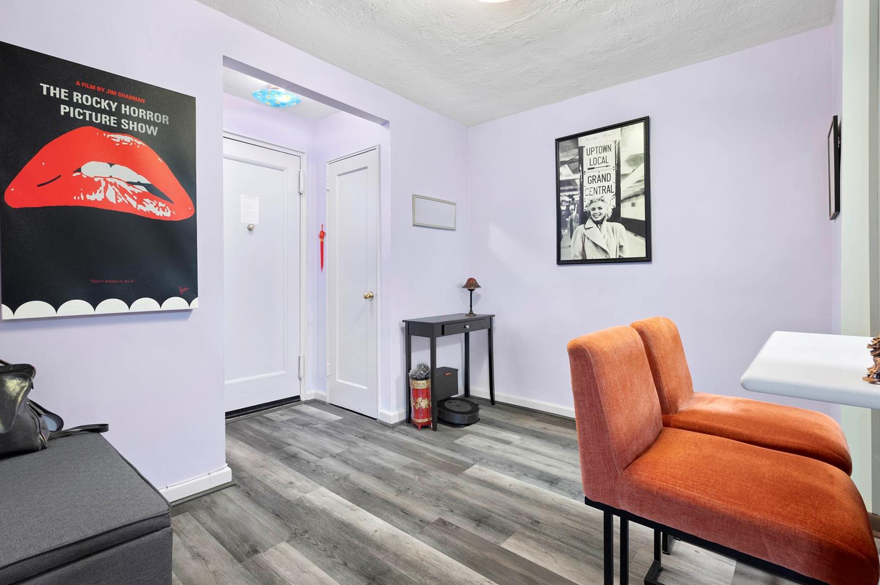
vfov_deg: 70.3
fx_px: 415
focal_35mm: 17
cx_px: 431
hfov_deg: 93.3
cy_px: 275
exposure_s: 6
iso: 400
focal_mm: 14
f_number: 11
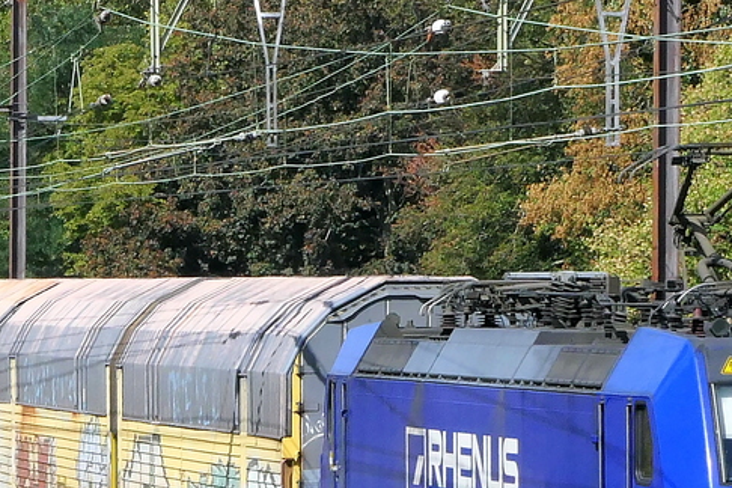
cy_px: 371
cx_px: 292
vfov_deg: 4.2
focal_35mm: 329
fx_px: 6689
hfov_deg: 6.3
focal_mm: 36.5
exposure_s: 1/800
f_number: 10
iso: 640
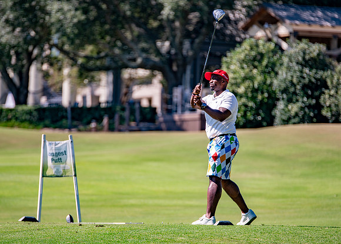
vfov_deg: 5.2
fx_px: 2665
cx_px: 170
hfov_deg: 7.3
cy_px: 133
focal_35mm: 275
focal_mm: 200
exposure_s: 1/1600
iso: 100
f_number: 2.8
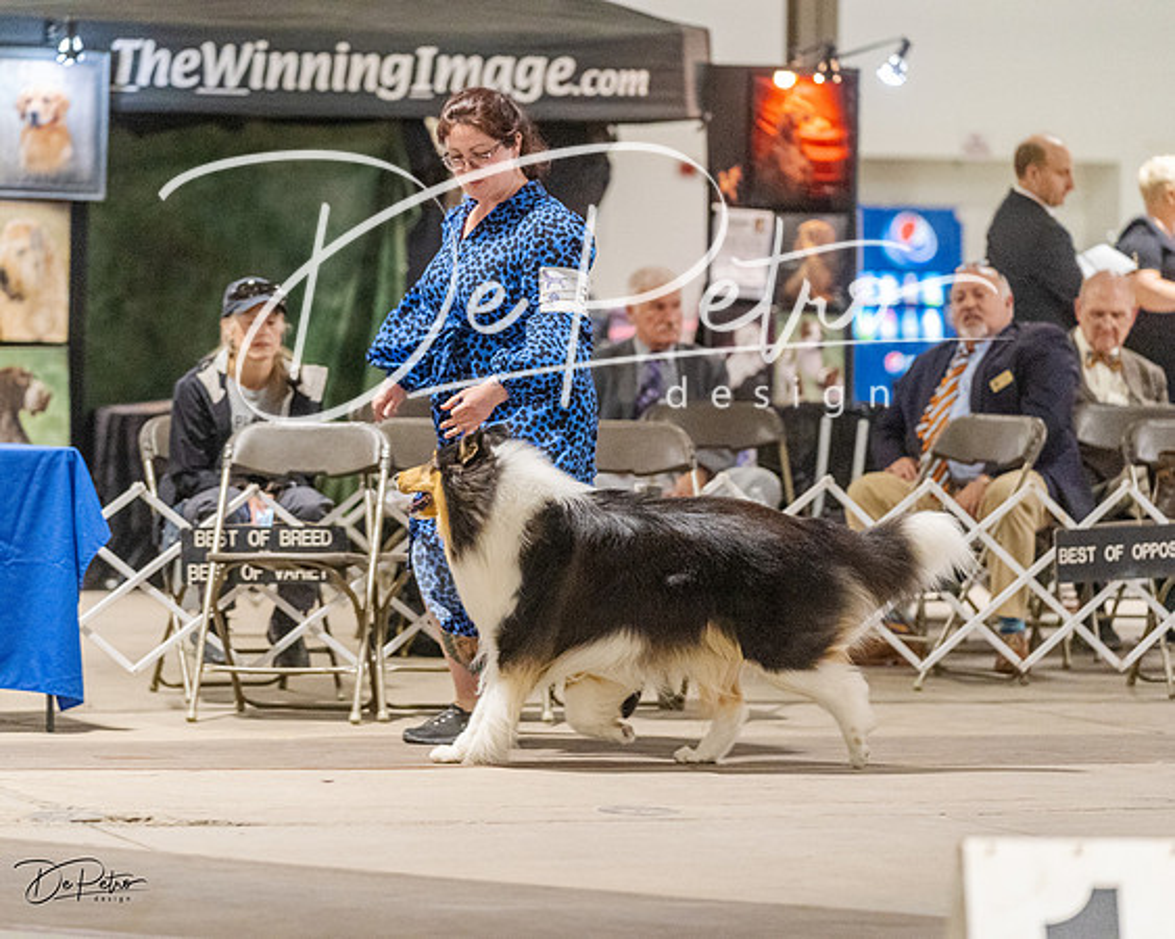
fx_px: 5481
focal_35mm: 158
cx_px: 509
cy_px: 470
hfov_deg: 12.2
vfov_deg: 9.8
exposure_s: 1/400
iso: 6400
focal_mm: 140
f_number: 3.2
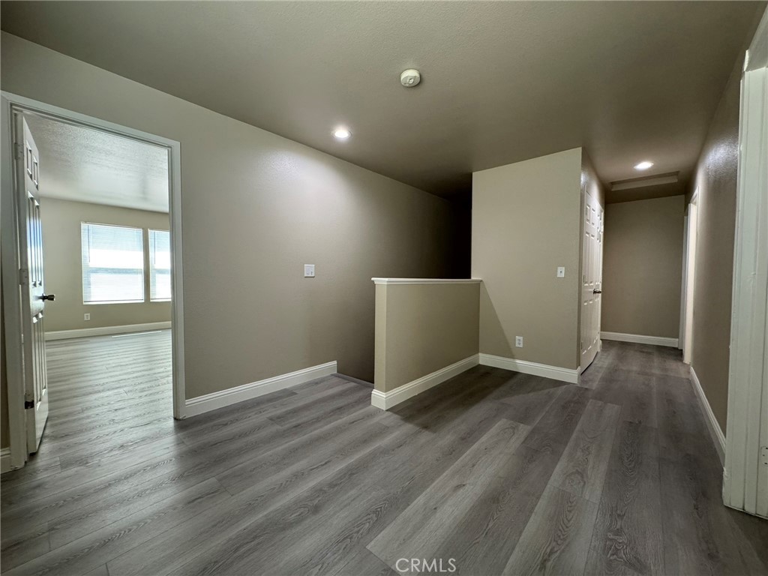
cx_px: 384
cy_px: 288
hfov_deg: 102.1
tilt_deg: -2.6
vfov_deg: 85.7
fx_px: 311
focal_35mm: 14
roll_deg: +0.1
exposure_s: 1/120
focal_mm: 2.22
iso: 250
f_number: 2.2
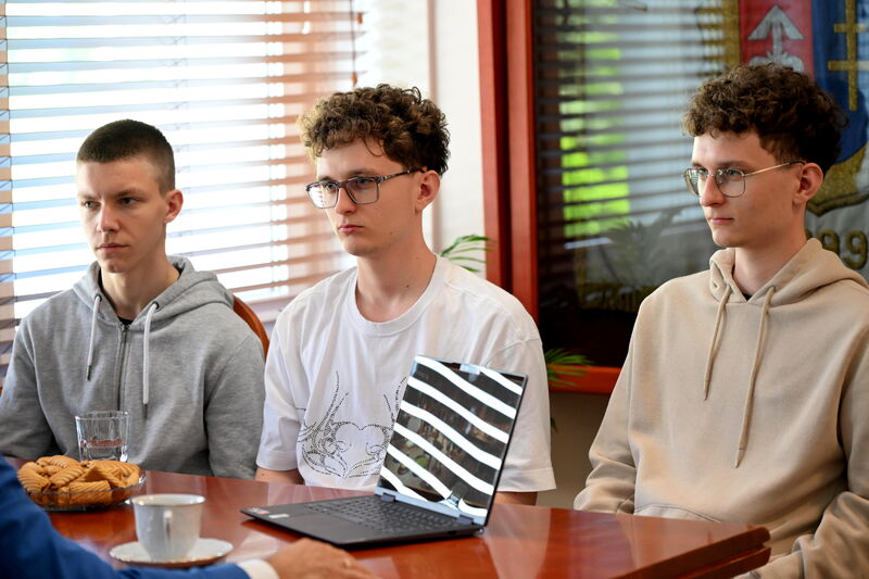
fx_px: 2655
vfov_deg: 12.4
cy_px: 290
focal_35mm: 110
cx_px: 434
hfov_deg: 18.6
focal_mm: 110
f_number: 4
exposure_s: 1/60
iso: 720
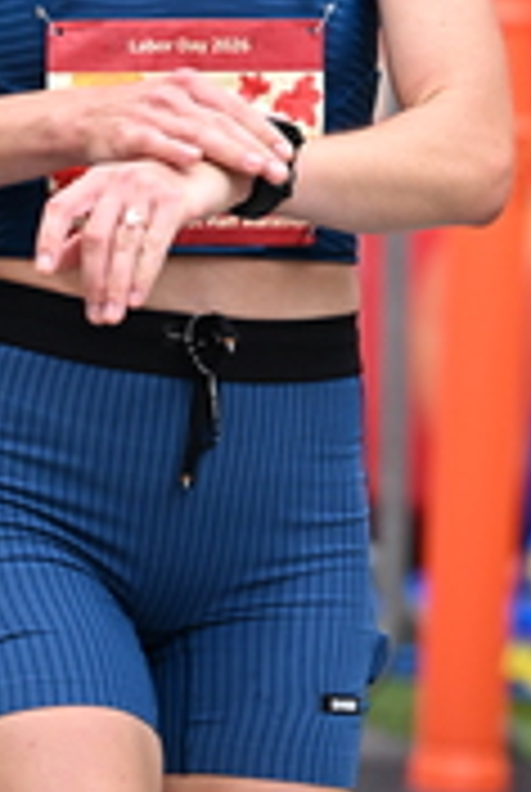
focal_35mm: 359
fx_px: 7911
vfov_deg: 5.7
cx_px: 385
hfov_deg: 3.8
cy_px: -22
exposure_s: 1/1600
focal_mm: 115
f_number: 2.8
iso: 1250
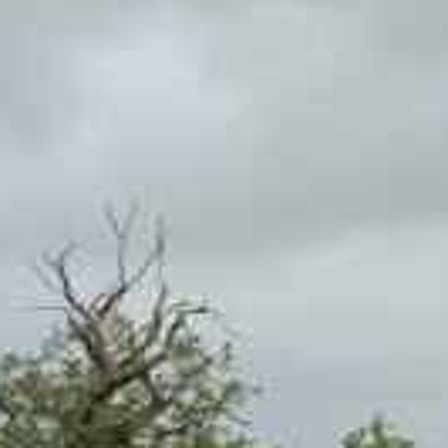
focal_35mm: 198
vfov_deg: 8.5
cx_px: -906
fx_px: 2899
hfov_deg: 7.7
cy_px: 778
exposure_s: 1/1168
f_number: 1.8
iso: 16
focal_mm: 3
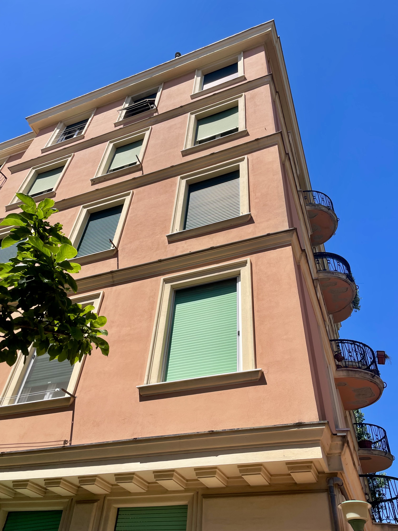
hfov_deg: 53.1
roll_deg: -5.7
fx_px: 399
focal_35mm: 26
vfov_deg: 67.3
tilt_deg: +42.8
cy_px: 266
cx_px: 199
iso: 32
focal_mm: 4.2
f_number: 1.6
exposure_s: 1/3509
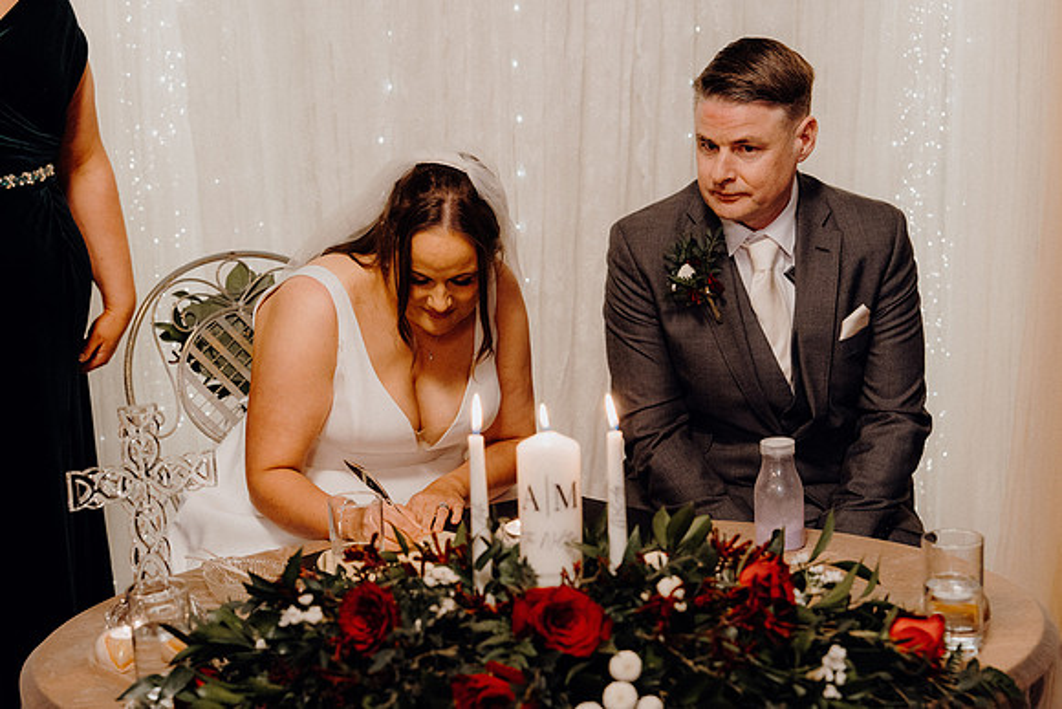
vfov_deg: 23.0
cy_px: 354
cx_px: 531
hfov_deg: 33.9
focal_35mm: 59
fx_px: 1741
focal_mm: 59
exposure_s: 1/160
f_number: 3.5
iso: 3200
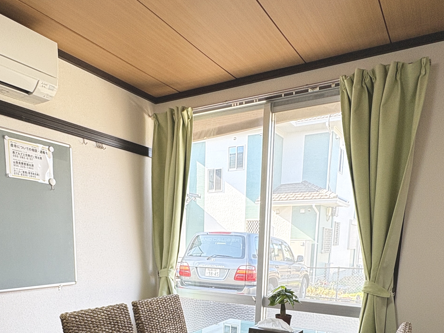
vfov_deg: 42.1
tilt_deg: -10.9
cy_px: 312
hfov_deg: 59.9
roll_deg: -0.7
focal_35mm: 30
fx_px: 385
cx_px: 202
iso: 64
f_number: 2.2
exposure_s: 1/99
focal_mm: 2.22
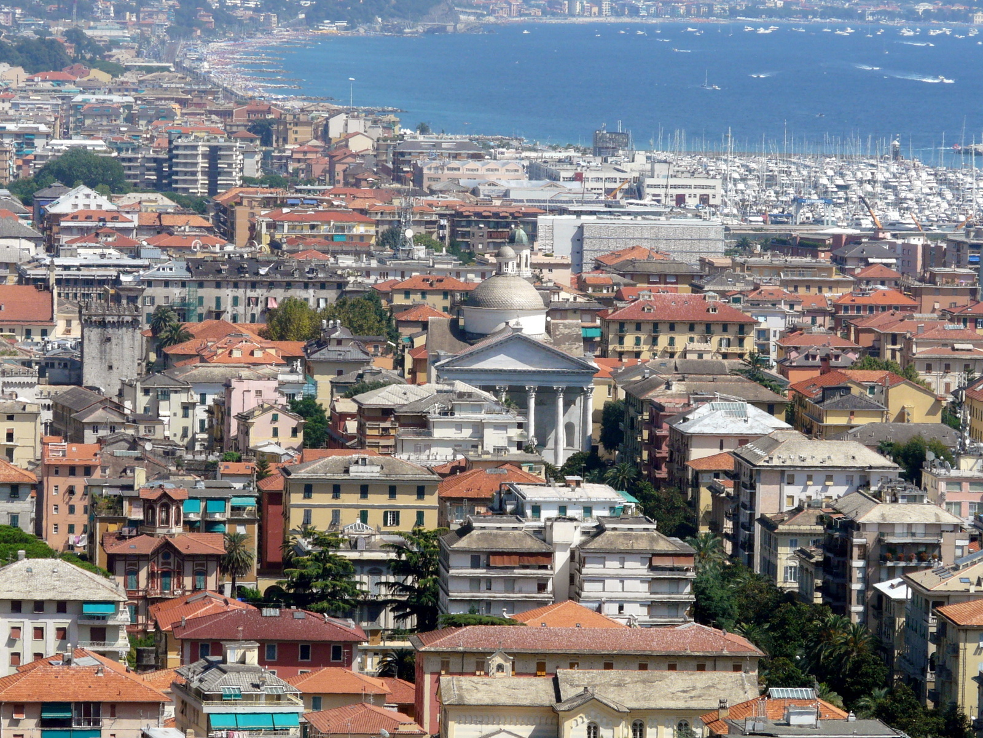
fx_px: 6191
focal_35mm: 218
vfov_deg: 6.8
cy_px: 369
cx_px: 492
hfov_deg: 9.1
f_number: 6.3
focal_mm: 35.9
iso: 100
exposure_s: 1/400
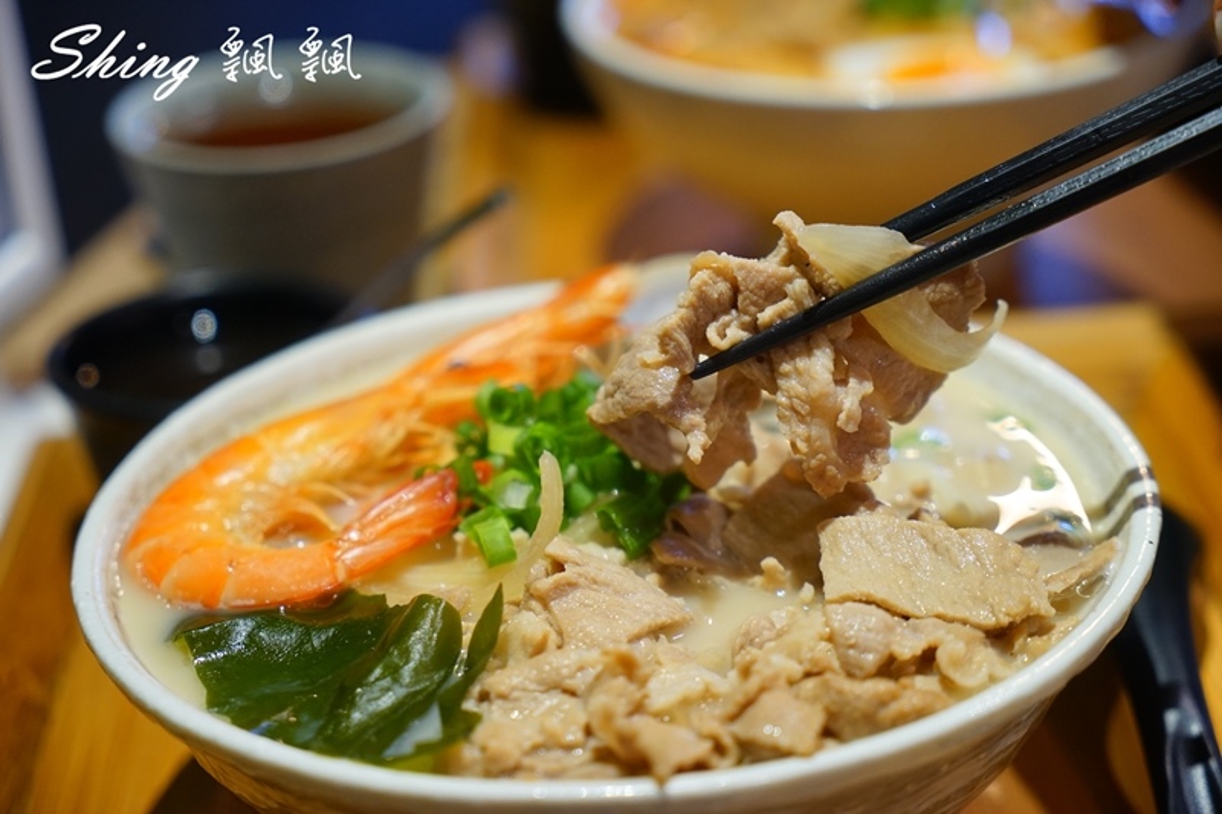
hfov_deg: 28.8
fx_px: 2375
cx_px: 611
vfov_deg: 19.4
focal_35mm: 70
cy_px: 407
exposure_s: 1/60
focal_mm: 70
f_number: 4
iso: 1000
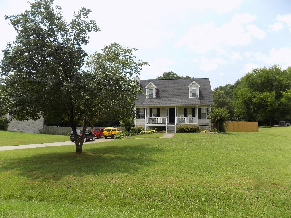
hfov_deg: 73.9
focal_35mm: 23
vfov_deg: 58.9
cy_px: 109
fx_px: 193
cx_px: 146
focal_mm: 4
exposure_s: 1/800
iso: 80
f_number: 3.1
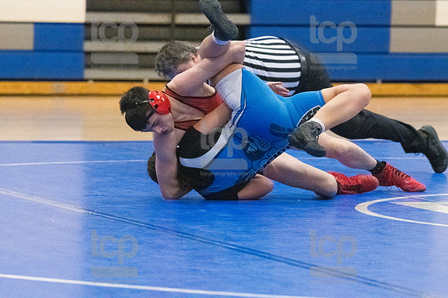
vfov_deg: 5.4
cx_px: 224
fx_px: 3171
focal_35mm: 255
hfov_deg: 8.1
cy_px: 149
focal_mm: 170
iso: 10000
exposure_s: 1/1600
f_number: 4.5
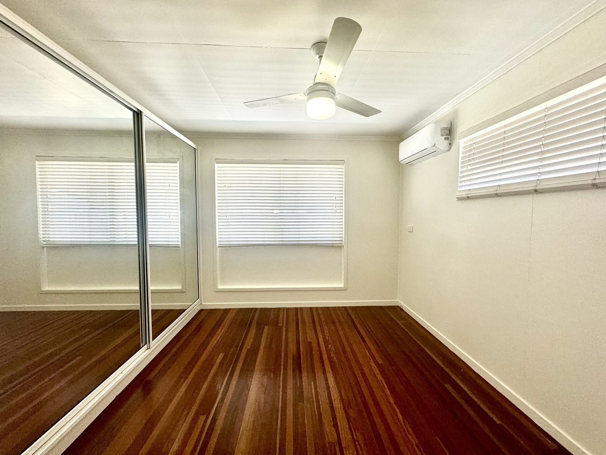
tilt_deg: -2.4
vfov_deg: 85.7
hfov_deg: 102.1
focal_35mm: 14
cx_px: 303
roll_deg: +0.0
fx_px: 245
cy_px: 228
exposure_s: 1/100
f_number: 2.2
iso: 200
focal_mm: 2.22
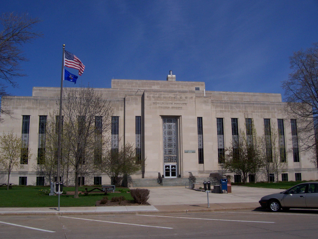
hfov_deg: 54.0
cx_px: 159
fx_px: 312
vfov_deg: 41.8
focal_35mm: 34
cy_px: 120
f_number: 5.1
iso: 80
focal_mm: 5.6
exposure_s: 1/864
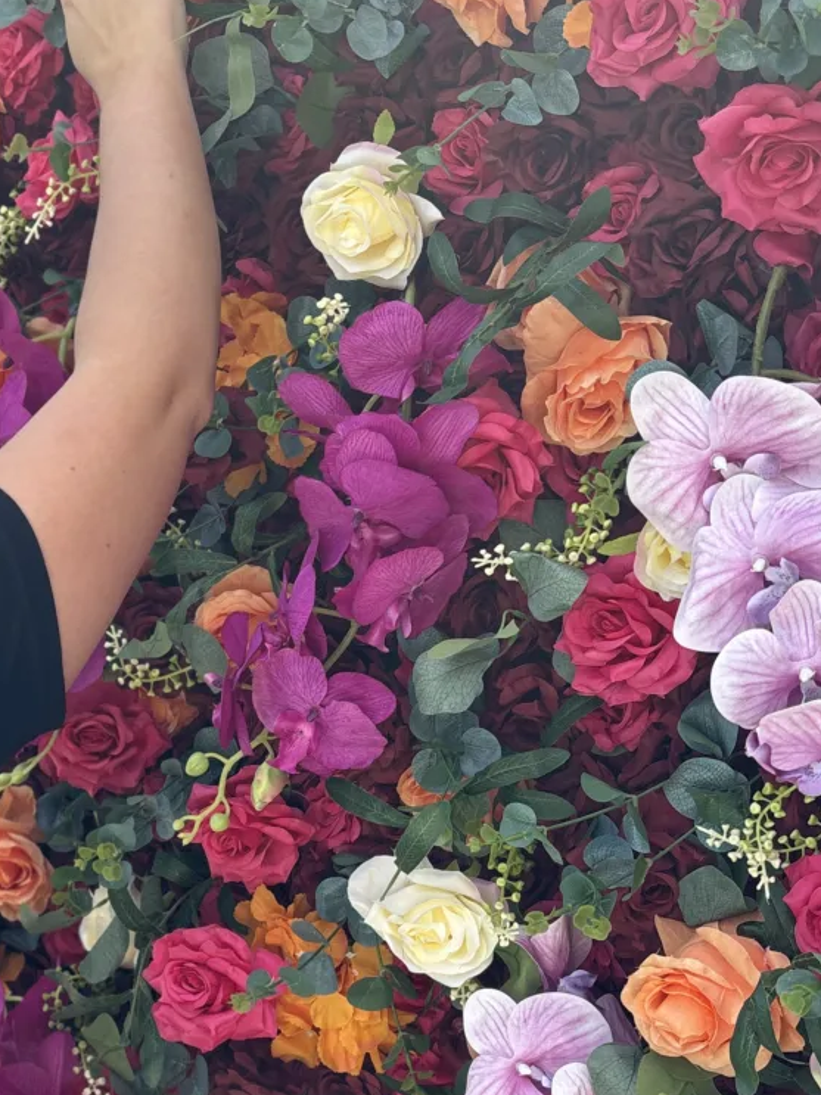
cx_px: 186
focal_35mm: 56
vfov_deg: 34.2
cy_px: 681
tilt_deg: -3.7
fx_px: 1771
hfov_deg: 25.7
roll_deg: +1.1
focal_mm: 5.96
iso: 50
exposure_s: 1/289
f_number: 1.6
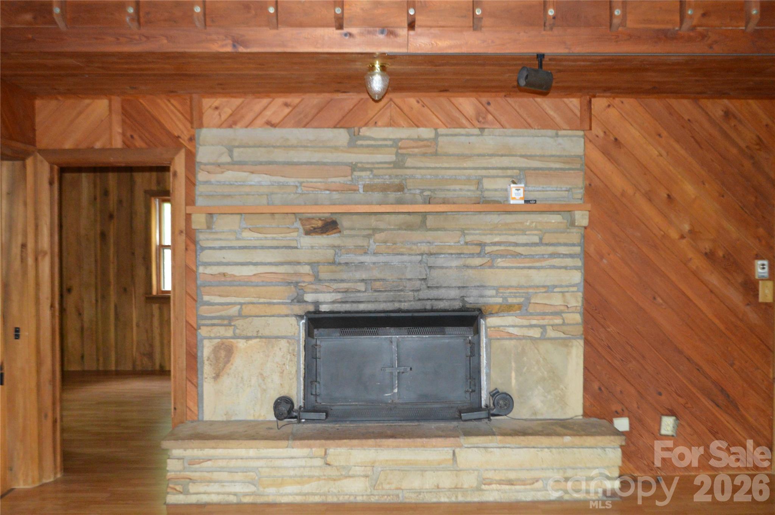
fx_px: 710
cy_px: 258
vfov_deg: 39.9
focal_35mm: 33
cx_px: 388
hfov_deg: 57.3
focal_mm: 22
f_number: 4
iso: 2500
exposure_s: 1/60
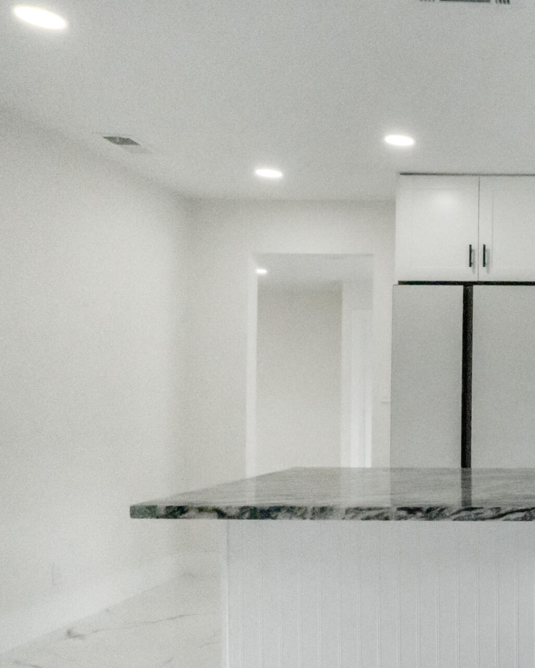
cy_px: 381
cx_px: 643
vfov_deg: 51.4
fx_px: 693
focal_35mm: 35
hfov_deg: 34.0
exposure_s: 1/800
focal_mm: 16
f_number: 18
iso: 25600
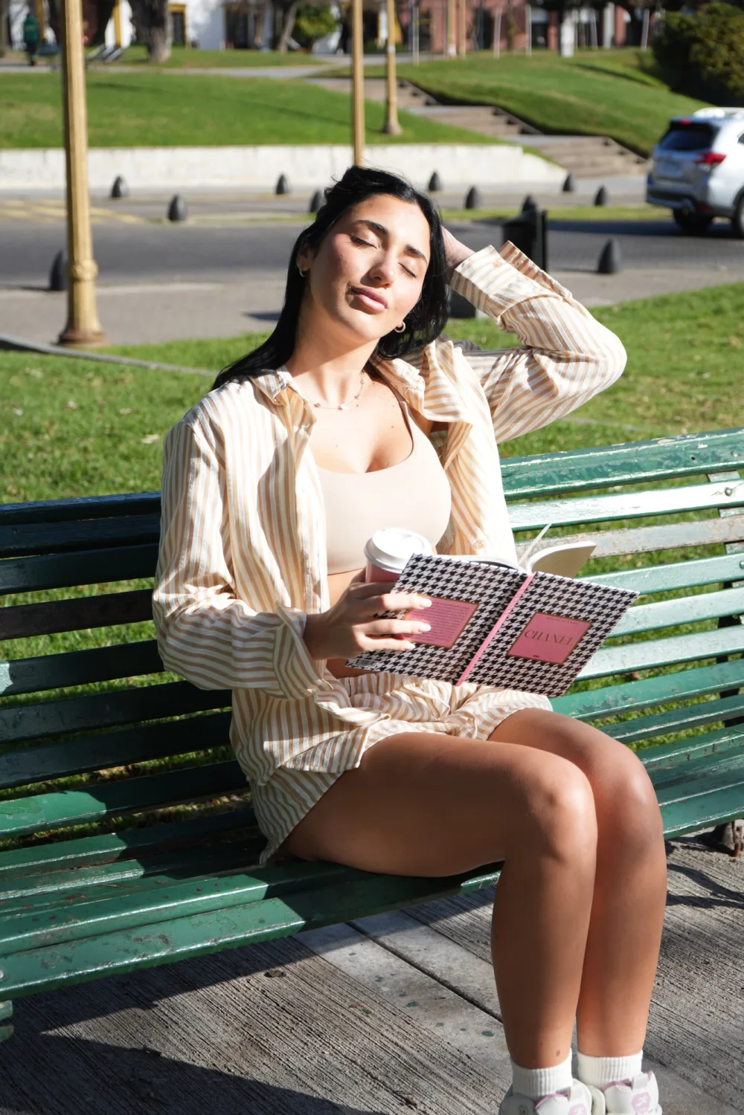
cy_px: 558
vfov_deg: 35.6
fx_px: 1736
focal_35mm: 56
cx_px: 372
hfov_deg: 24.2
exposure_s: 1/320
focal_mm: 56
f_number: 5.6
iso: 100
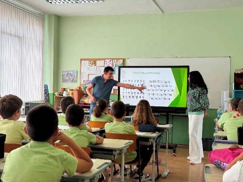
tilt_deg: -0.2
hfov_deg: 39.7
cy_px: 91
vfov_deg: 30.3
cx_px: 122
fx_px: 337
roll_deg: -0.9
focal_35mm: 48
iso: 80
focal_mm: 6.76
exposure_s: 1/121
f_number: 1.78
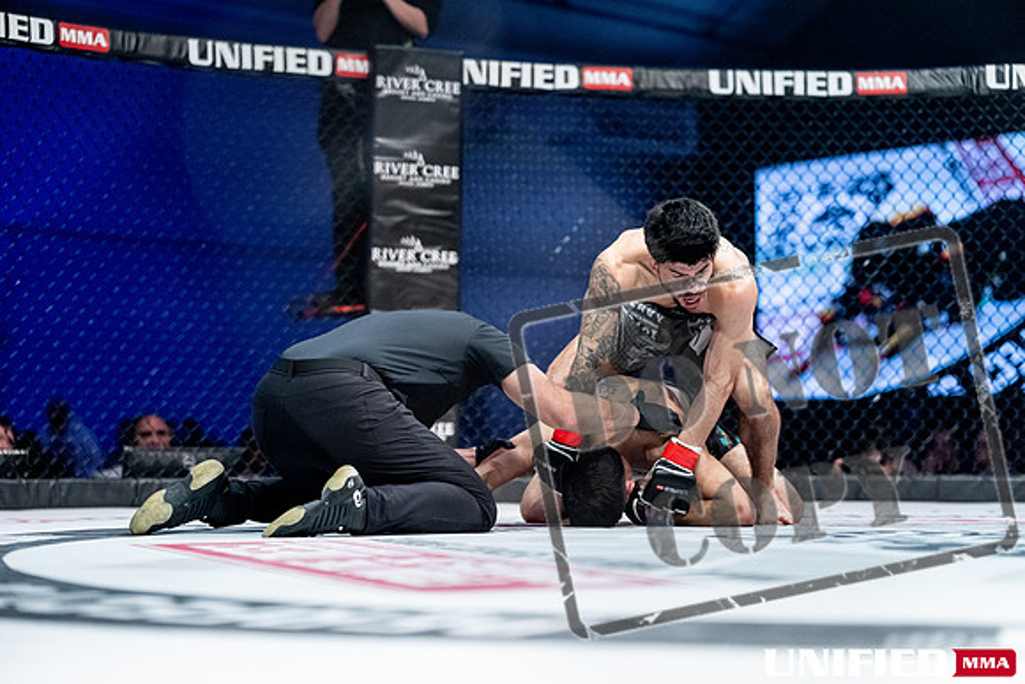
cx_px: 512
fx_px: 1993
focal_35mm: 70
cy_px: 342
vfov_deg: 19.5
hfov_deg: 28.8
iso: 3200
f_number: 2
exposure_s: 1/1250
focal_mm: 70
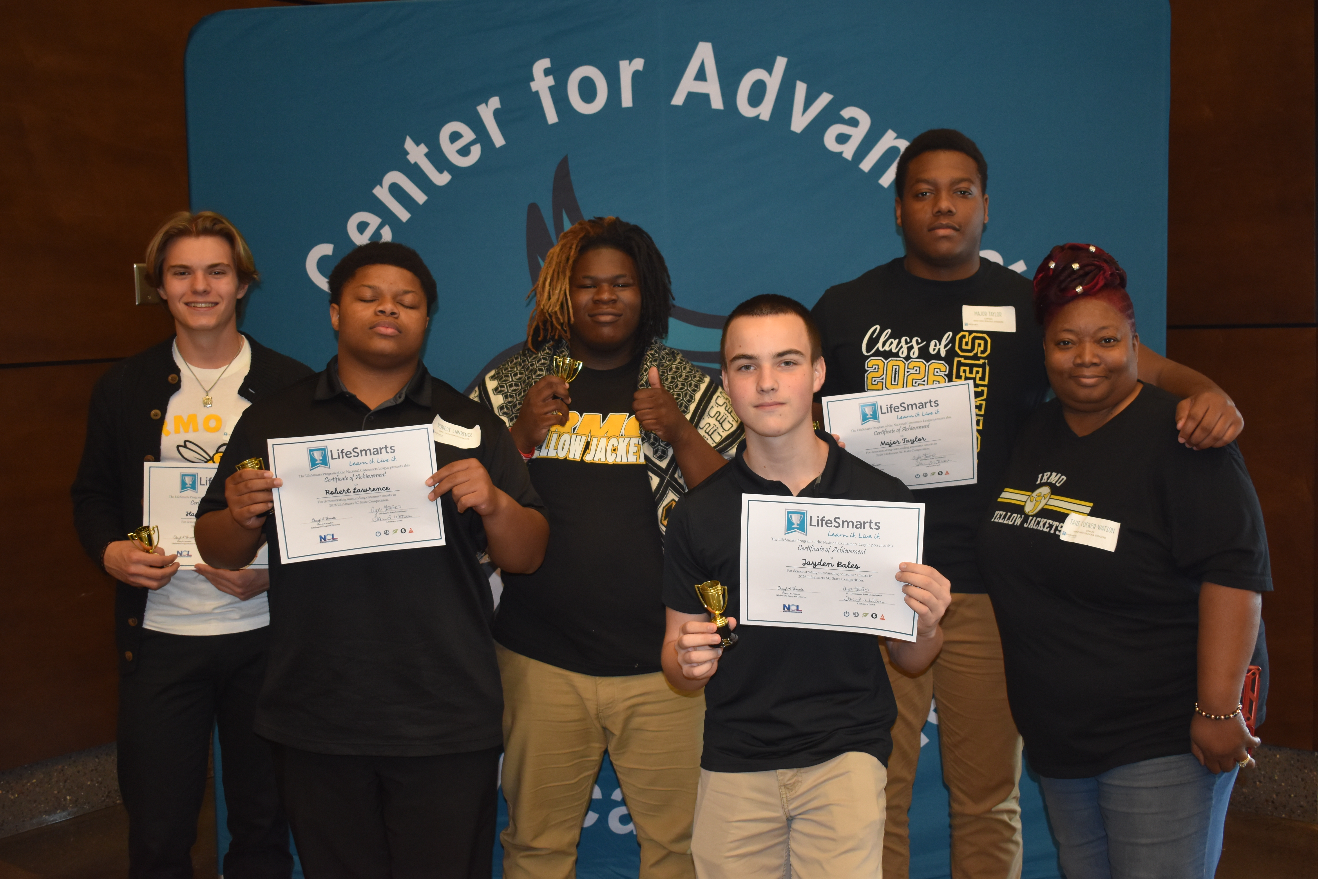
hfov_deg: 47.9
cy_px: 440
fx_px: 1483
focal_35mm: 40
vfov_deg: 33.0
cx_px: 659
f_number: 4
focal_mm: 27
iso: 900
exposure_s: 1/60
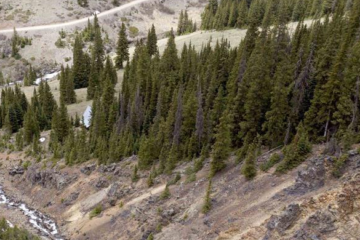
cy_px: 194
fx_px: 490
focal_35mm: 49
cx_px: 100
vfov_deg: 27.0
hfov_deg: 39.5
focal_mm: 10.26
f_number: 5
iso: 100
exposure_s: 1/320
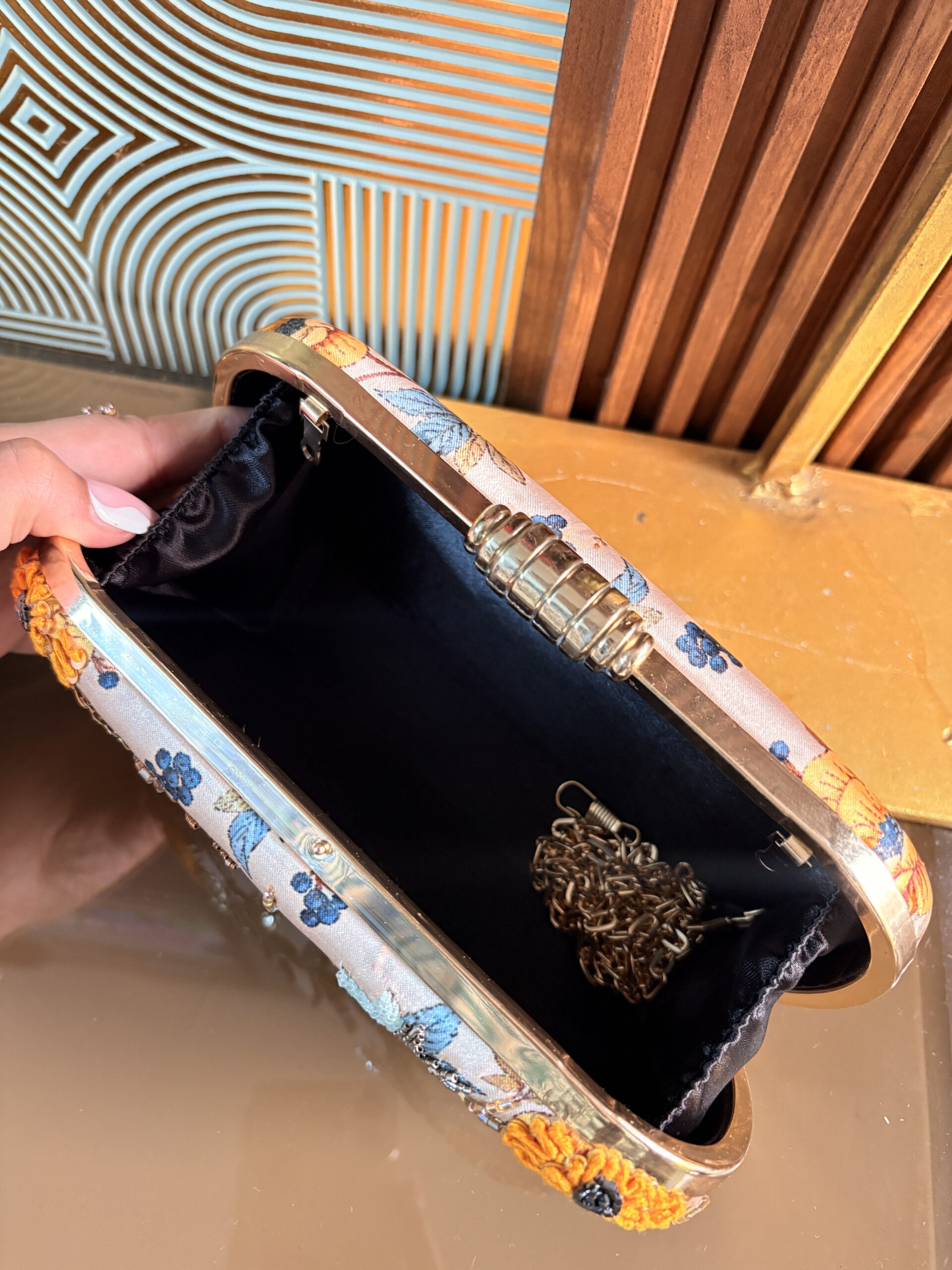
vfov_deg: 67.3
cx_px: 476
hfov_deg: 53.1
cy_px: 635
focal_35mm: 26
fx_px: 953
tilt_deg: -62.1
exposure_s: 1/50
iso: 320
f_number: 1.6
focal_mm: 5.96
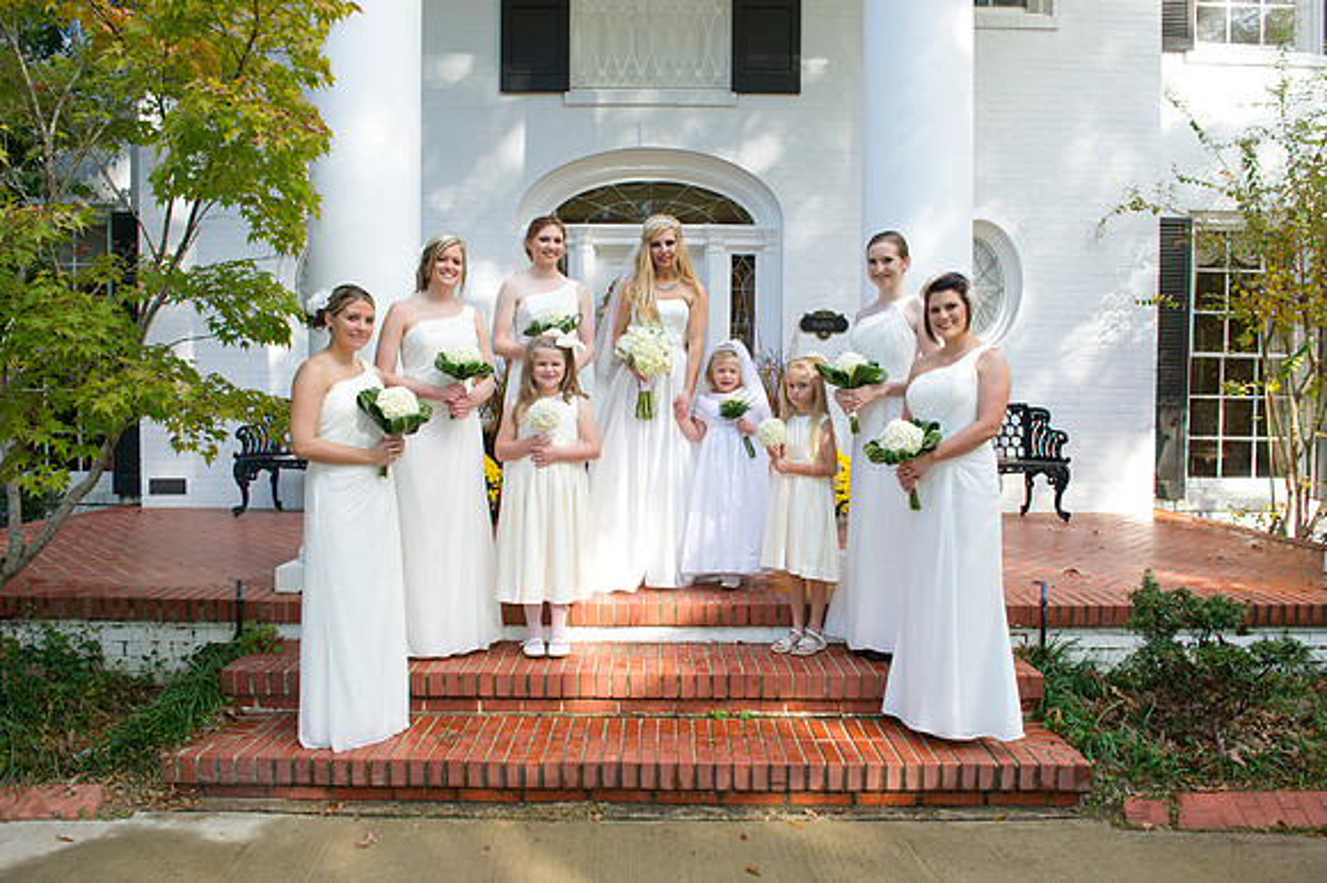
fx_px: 958
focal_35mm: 26
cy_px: 442
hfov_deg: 69.4
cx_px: 664
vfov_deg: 49.5
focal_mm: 26
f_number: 7.1
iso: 400
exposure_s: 1/250
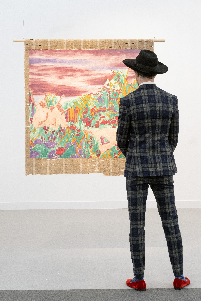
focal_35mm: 75
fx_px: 628
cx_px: 100
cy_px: 150
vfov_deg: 27.0
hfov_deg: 18.2
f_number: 7.1
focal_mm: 50
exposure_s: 1/200
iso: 1600
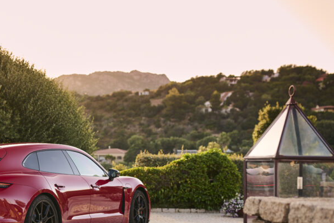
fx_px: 631
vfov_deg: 20.0
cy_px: 152
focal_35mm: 68
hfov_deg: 28.9
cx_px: 59
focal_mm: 40
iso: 100
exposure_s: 1/125
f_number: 2
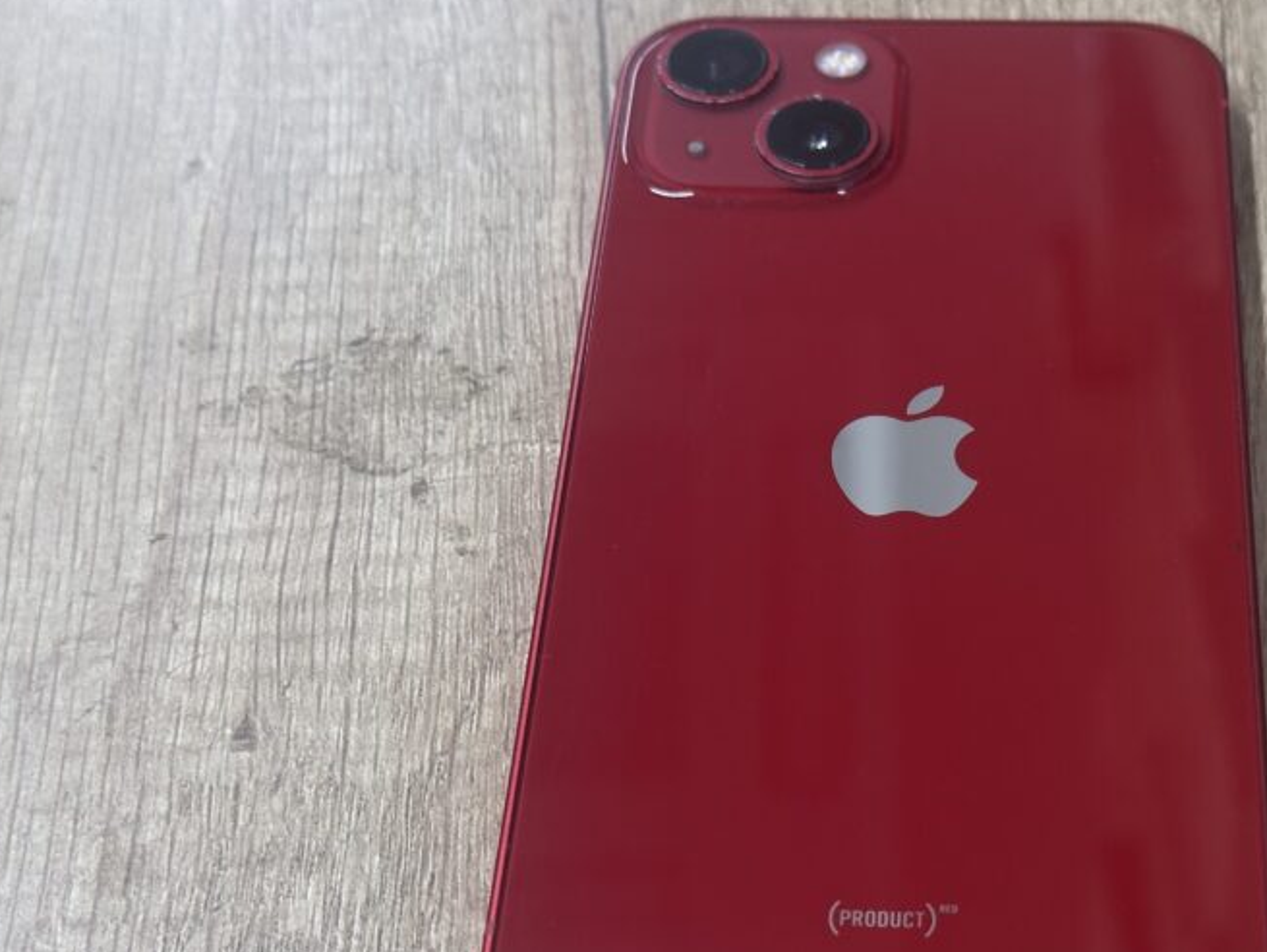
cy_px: 544
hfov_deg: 25.8
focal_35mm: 75
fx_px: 2747
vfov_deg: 19.6
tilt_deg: -48.3
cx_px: 869
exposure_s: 1/50
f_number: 1.78
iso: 64
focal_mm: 6.86
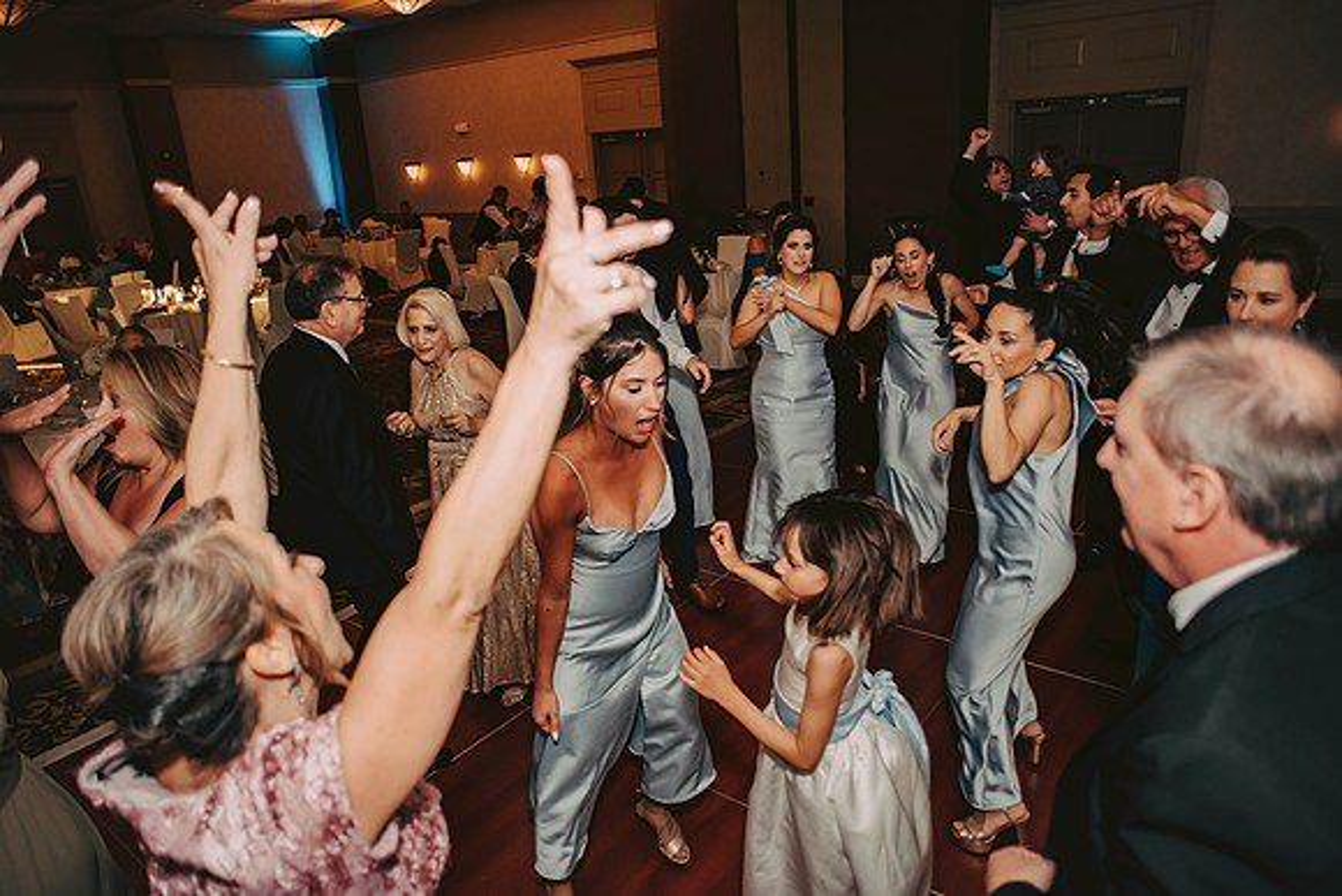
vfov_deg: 53.2
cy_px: 448
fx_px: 895
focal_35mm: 24
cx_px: 671
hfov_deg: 73.7
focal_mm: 24
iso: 800
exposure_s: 1/100
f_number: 2.8
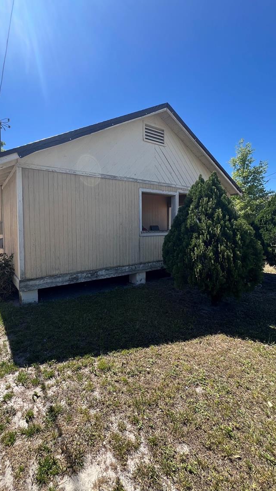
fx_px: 195
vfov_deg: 103.0
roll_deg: +1.1
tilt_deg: -1.8
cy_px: 238
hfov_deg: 69.8
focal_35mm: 15
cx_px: 111
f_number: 1.8
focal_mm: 1.57
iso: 32
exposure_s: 1/567
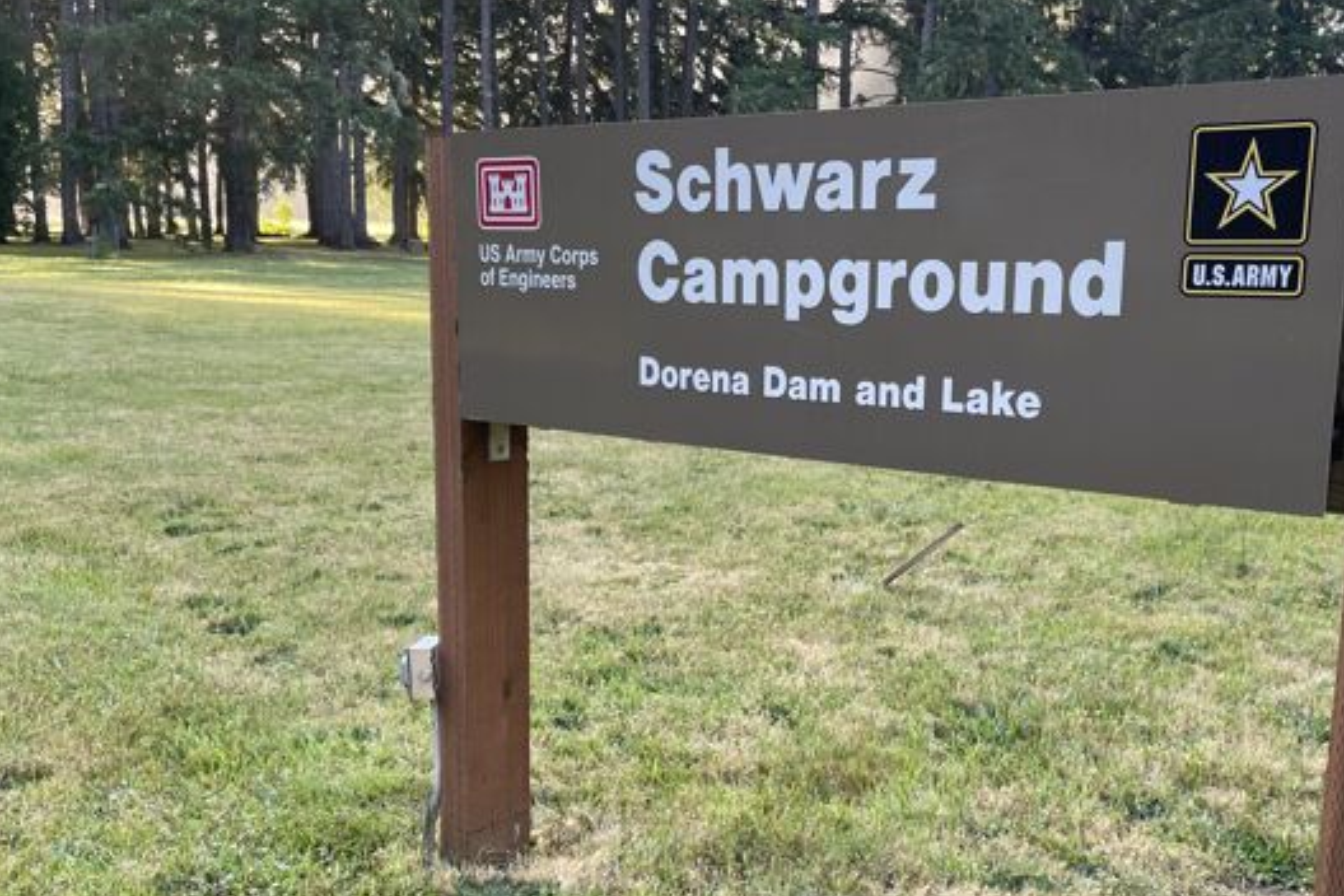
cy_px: 575
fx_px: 1531
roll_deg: -1.3
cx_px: 743
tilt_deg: -12.1
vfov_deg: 32.4
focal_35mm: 41
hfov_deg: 47.3
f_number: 1.6
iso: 40
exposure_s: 1/121
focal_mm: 4.2
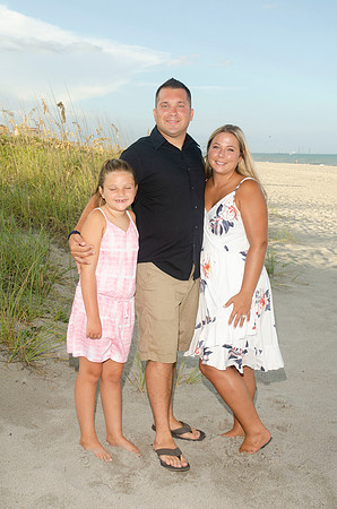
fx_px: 719
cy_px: 254
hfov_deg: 26.4
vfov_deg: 39.0
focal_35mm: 51
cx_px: 168
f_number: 9
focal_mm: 34
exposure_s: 1/250
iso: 100
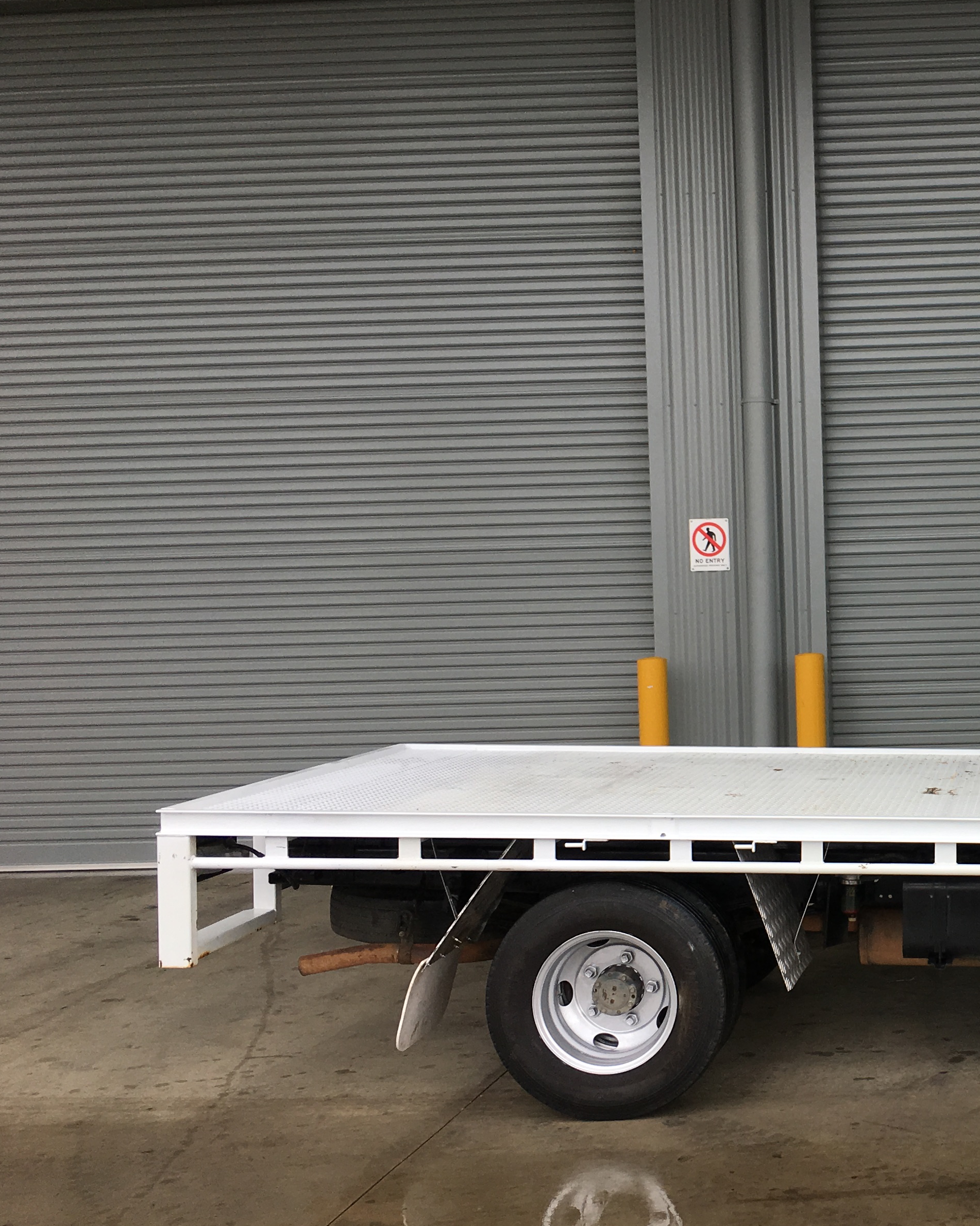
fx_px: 1740
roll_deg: +0.7
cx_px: 1010
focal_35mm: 48
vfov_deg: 38.8
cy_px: 668
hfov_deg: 29.1
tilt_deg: -2.0
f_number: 2.2
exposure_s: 1/202
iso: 25
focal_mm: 4.15
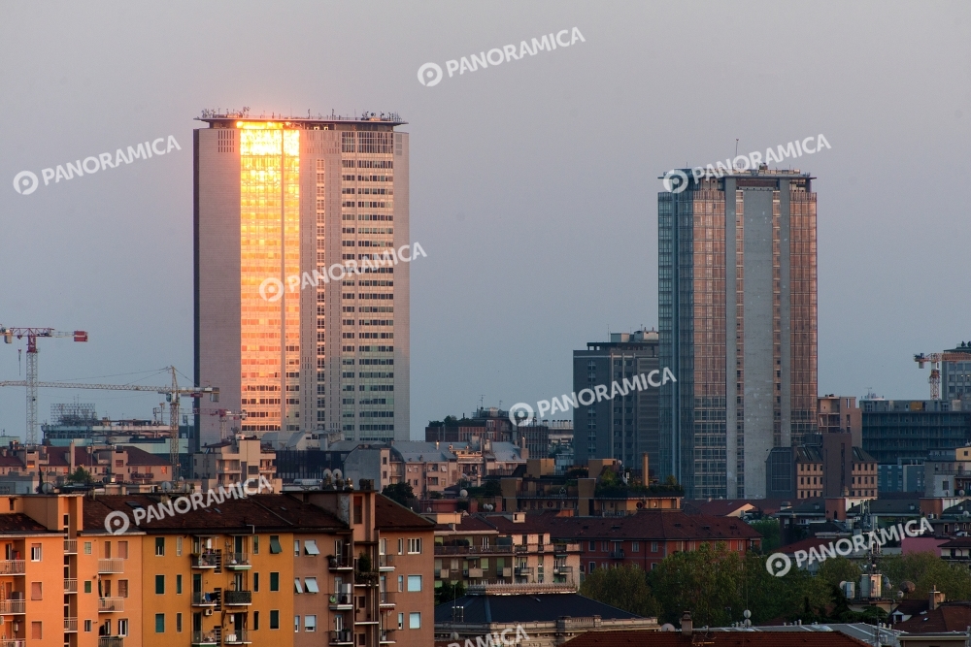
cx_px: 486
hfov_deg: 6.9
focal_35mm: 300
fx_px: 8092
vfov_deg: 4.6
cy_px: 324
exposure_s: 1/400
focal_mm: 300
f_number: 9
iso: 800
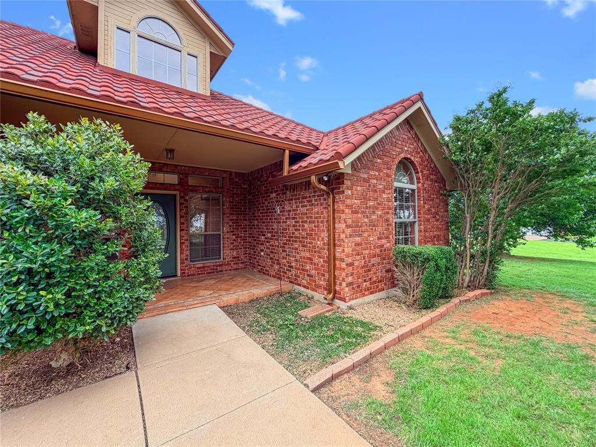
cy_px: 224
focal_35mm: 14
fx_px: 241
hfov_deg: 102.1
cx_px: 298
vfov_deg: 85.7
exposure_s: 1/400
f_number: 2.2
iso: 50
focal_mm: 2.22
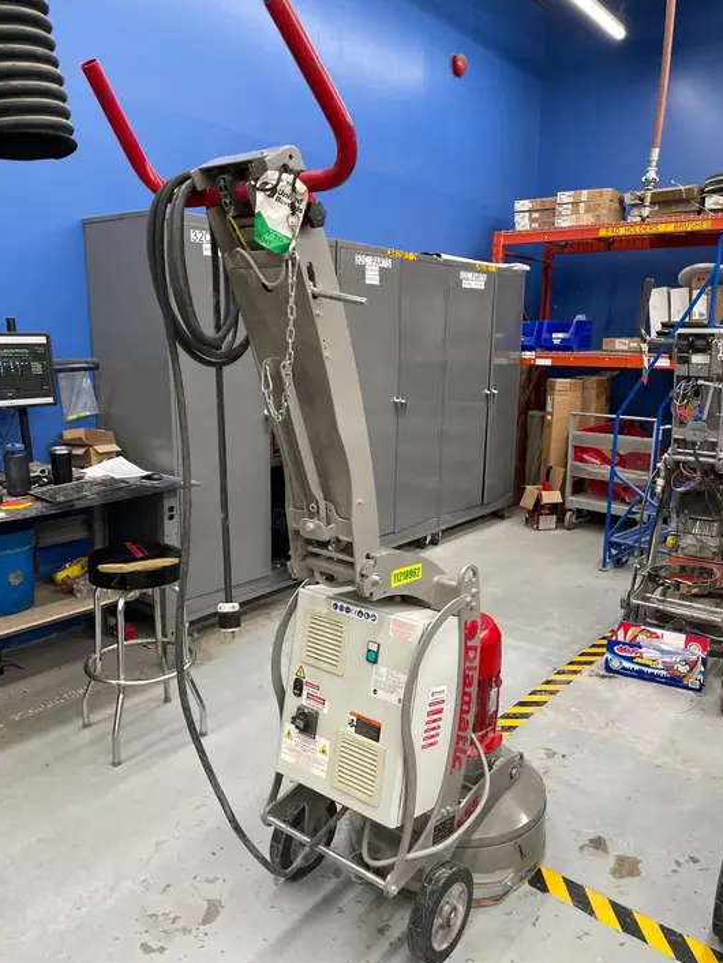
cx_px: 360
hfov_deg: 51.4
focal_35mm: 27
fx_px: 751
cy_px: 489
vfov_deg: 65.3
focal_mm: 4.2
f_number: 1.6
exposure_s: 1/60
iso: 160
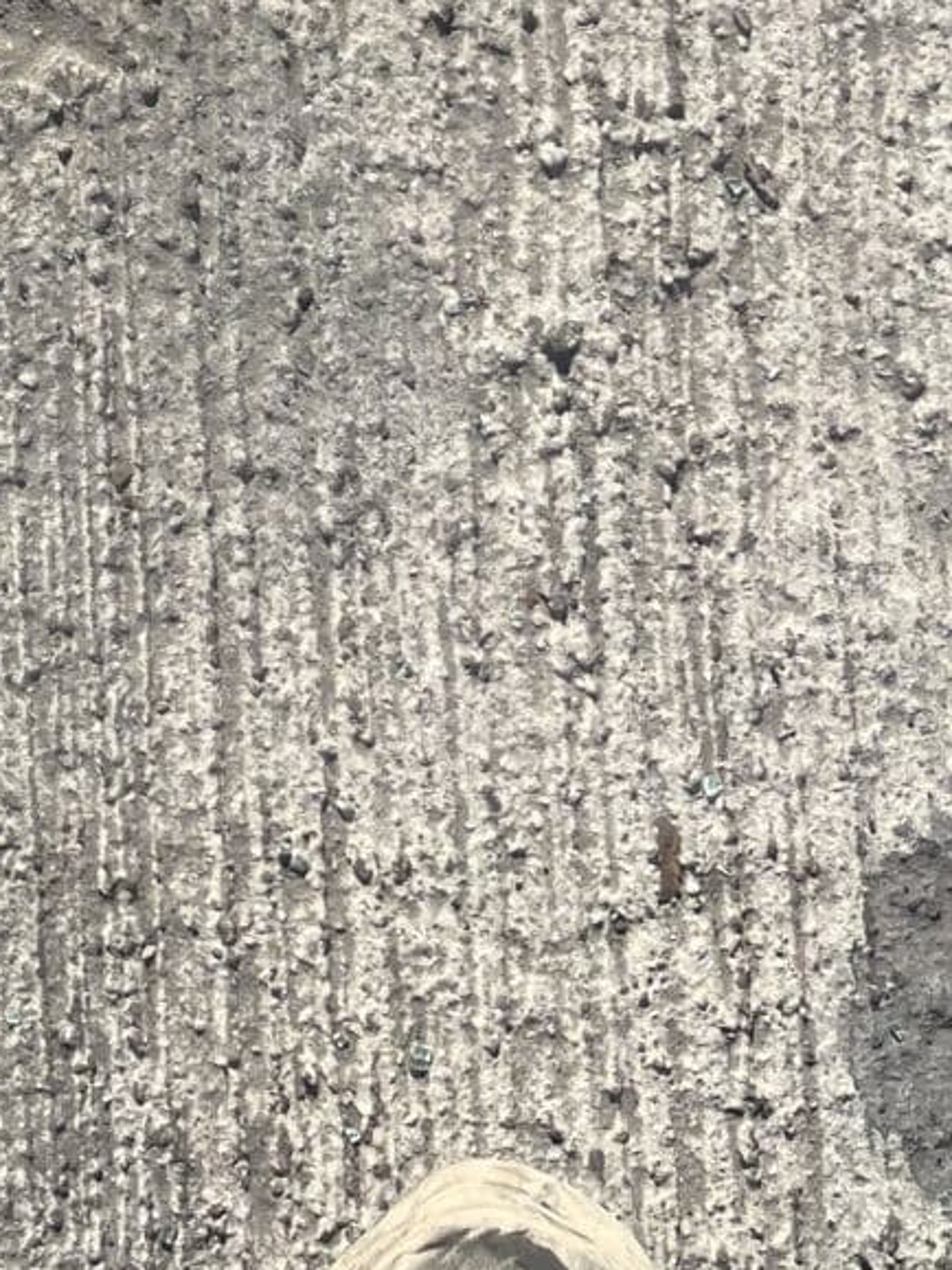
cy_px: -849
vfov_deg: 18.0
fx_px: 3375
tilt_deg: -80.5
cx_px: -309
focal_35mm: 92
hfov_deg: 15.3
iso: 50
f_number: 1.6
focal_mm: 5.1
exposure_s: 1/2062
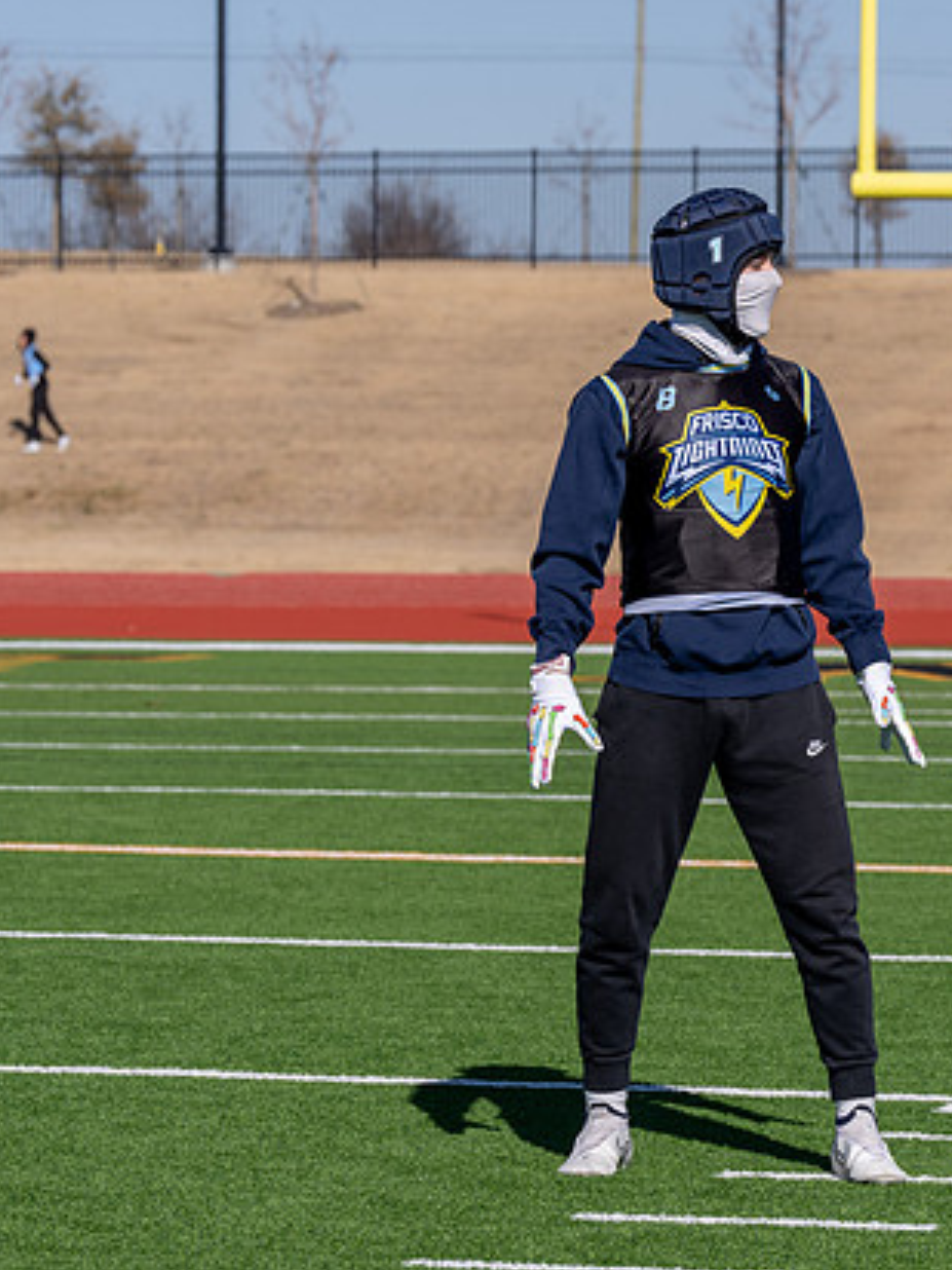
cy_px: 635
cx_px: 730
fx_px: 8617
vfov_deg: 8.4
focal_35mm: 235
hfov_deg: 6.3
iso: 100
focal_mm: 162
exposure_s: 1/400
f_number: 9
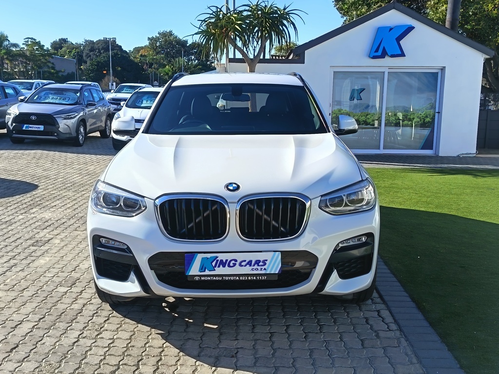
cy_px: 187
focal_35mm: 37
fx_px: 533
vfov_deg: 38.7
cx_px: 250
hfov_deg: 50.1
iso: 100
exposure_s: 1/524
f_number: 1.75
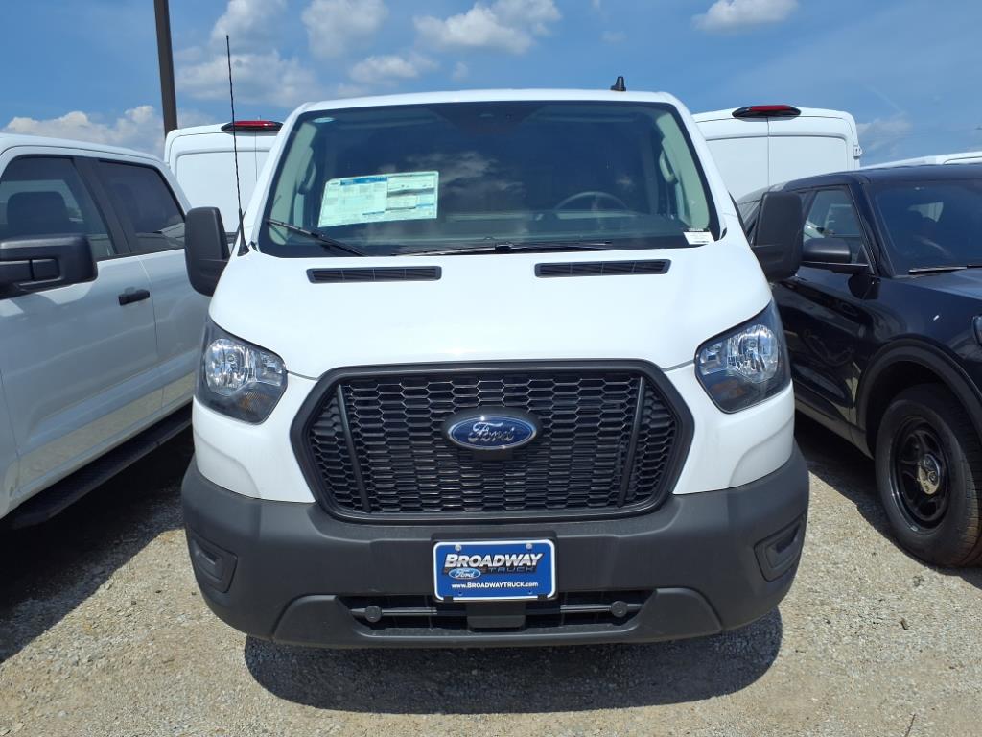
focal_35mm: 27
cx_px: 491
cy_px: 368
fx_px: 766
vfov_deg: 51.4
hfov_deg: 65.3
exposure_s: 1/5000
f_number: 1.9
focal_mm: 3.58
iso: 40
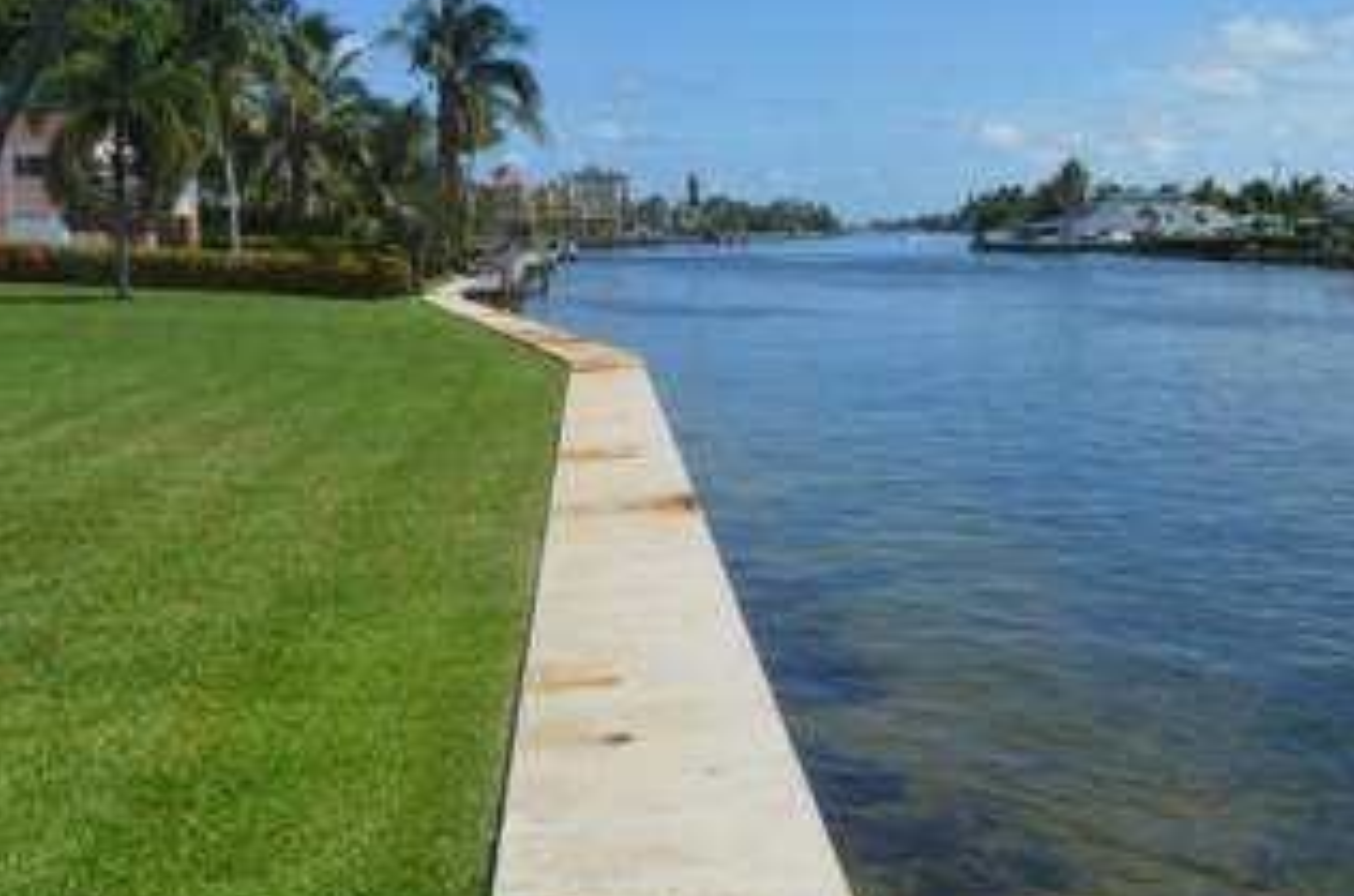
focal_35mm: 41
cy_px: 334
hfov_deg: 47.2
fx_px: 1538
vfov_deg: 32.3
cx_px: 818
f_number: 10
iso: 100
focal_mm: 18
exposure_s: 1/400
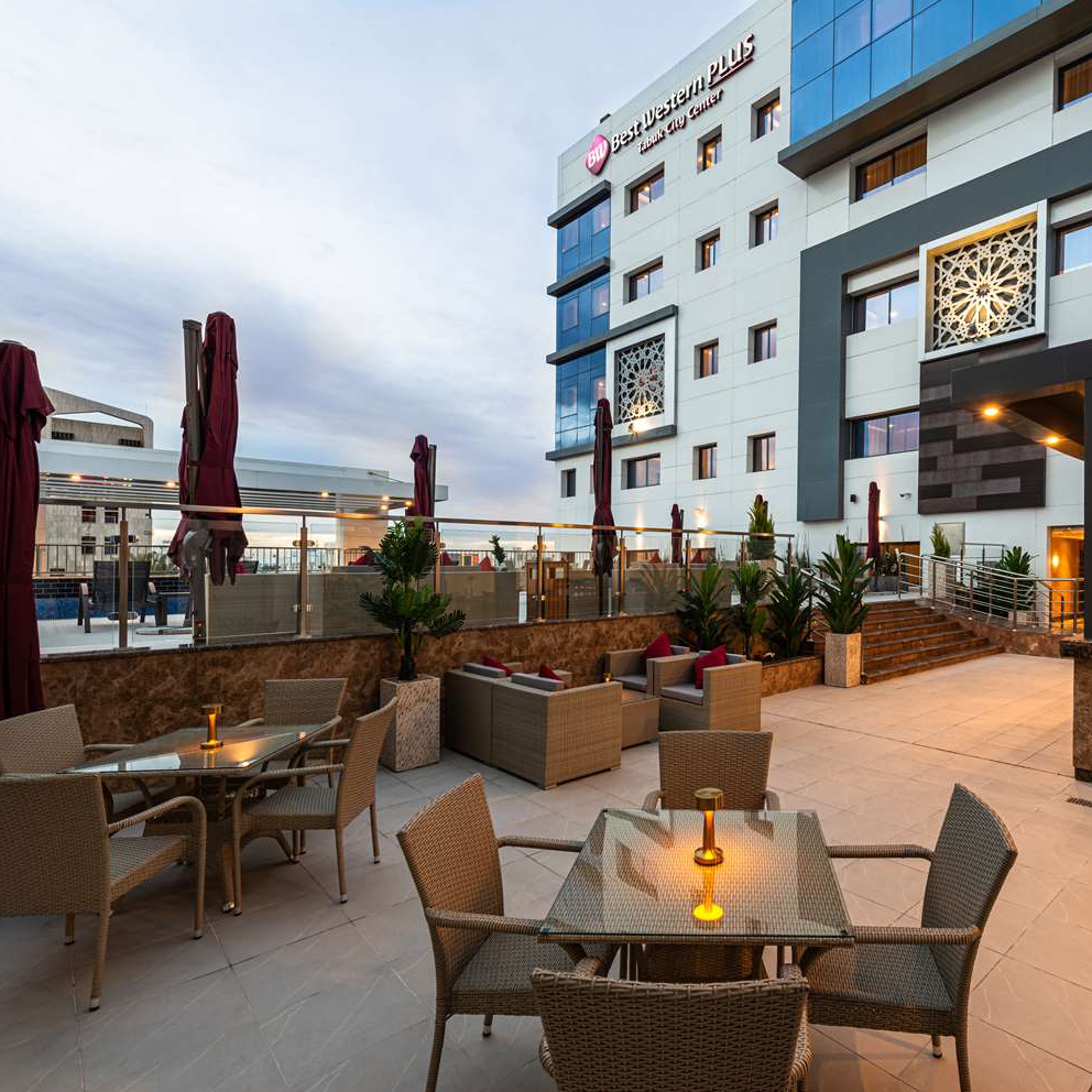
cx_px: 698
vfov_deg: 80.7
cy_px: 544
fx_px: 642
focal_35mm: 18
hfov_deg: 78.9
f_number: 10
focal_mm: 14
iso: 100
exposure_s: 1
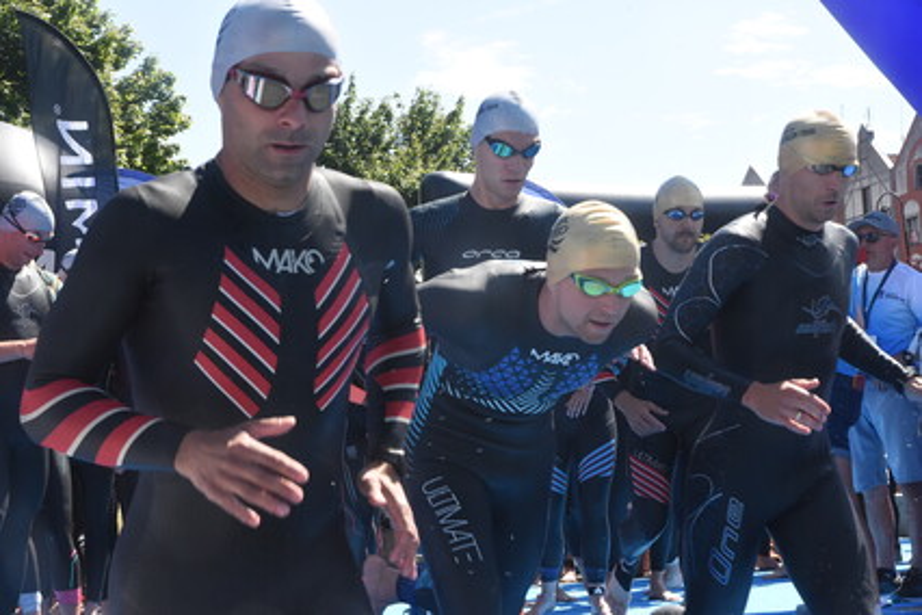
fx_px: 1613
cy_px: 308
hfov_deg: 31.9
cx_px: 461
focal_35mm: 63
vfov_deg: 21.6
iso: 1250
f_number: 11
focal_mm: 42
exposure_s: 1/500
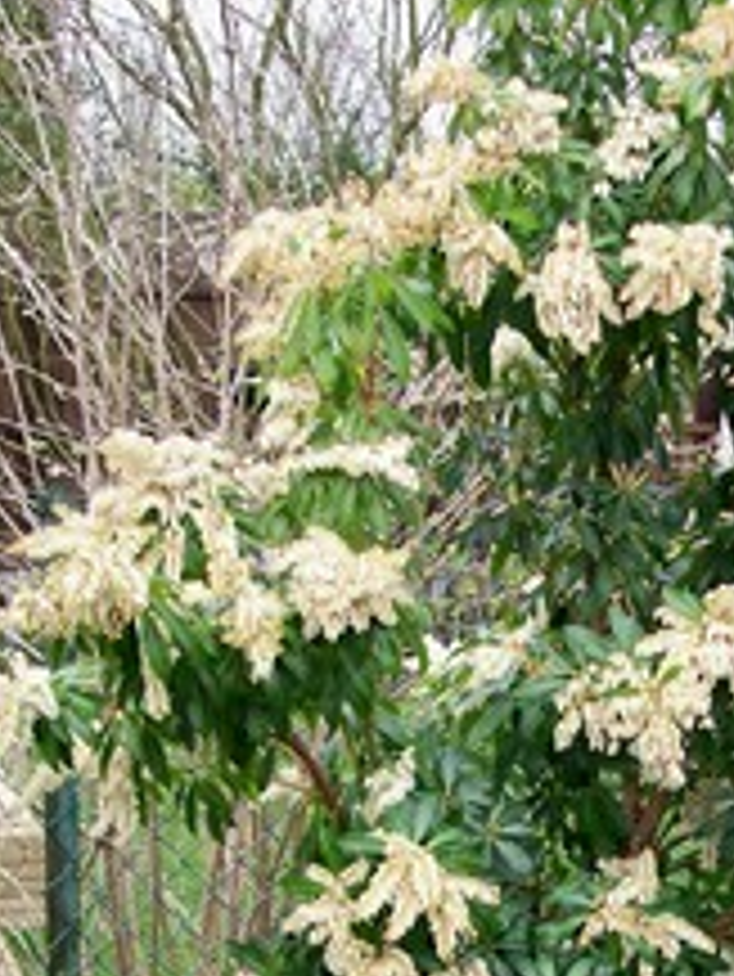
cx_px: 594
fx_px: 2062
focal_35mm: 73
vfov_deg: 26.0
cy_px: 841
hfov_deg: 20.0
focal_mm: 6
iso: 80
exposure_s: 1/172
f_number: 2.7
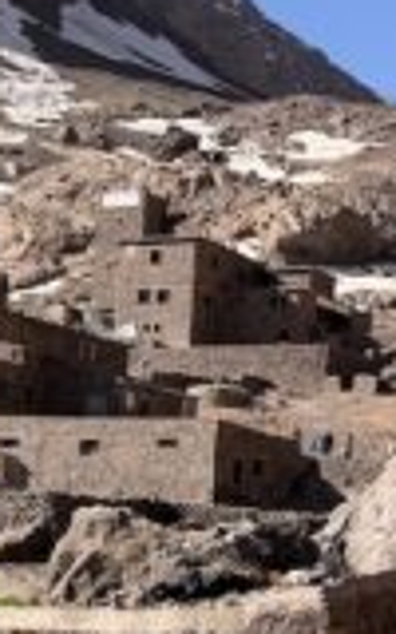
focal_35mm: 122
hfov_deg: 10.7
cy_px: 487
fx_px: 2107
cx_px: 12
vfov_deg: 17.0
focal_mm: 6.76
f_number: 1.78
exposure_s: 1/3279
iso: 80
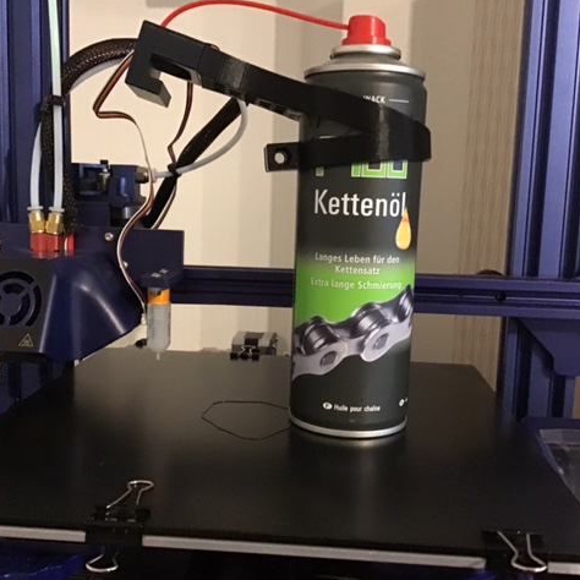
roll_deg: -0.8
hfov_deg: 44.9
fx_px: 701
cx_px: 281
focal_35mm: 37
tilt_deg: -9.5
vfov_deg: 44.9
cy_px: 290
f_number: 2.4
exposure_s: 1/17
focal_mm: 3.3
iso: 500
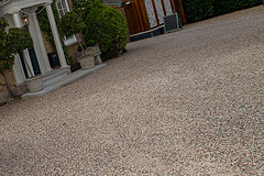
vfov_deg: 32.5
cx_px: -47
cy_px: 106
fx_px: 301
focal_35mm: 41
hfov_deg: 37.1
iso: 100
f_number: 8
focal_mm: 17
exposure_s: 1/200
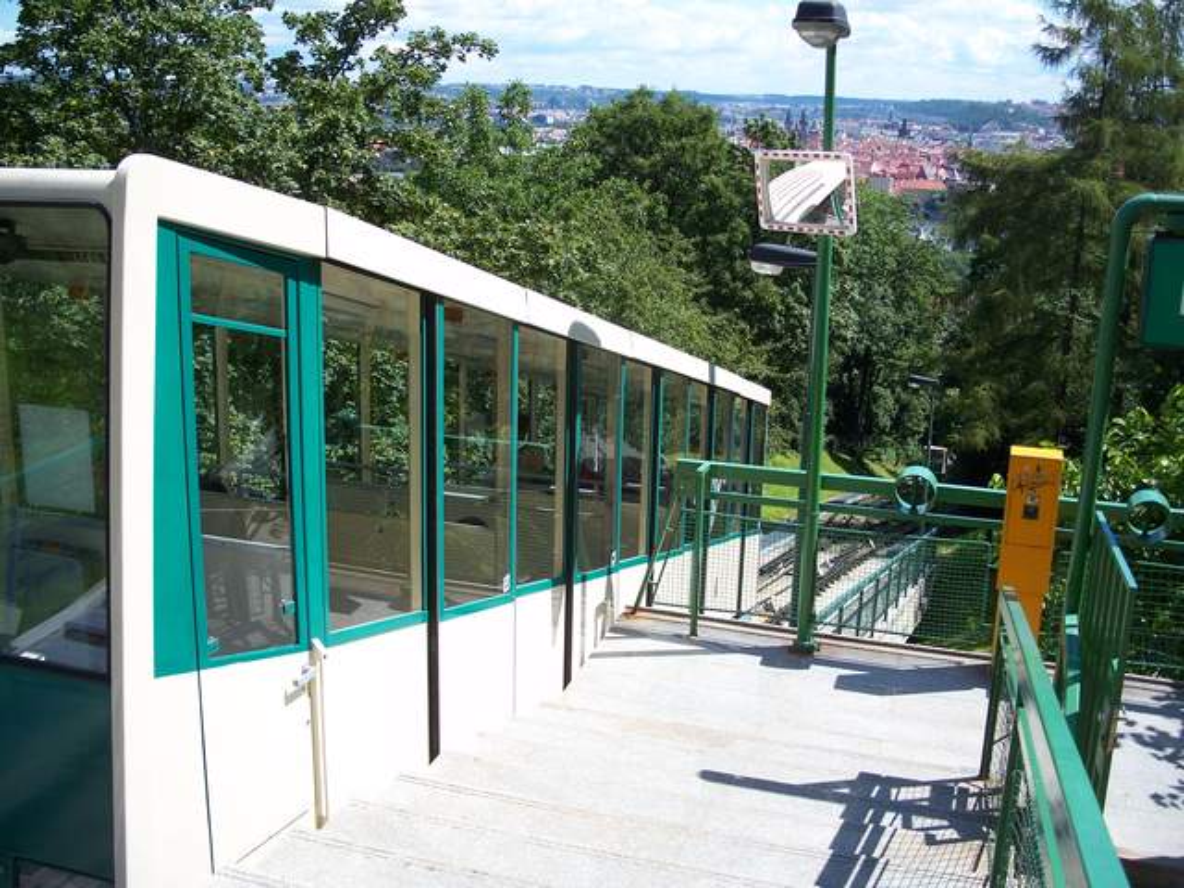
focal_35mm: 37
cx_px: 592
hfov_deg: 50.1
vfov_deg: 38.7
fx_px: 1266
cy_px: 444
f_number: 2.8
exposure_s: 1/640
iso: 64
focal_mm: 7.8
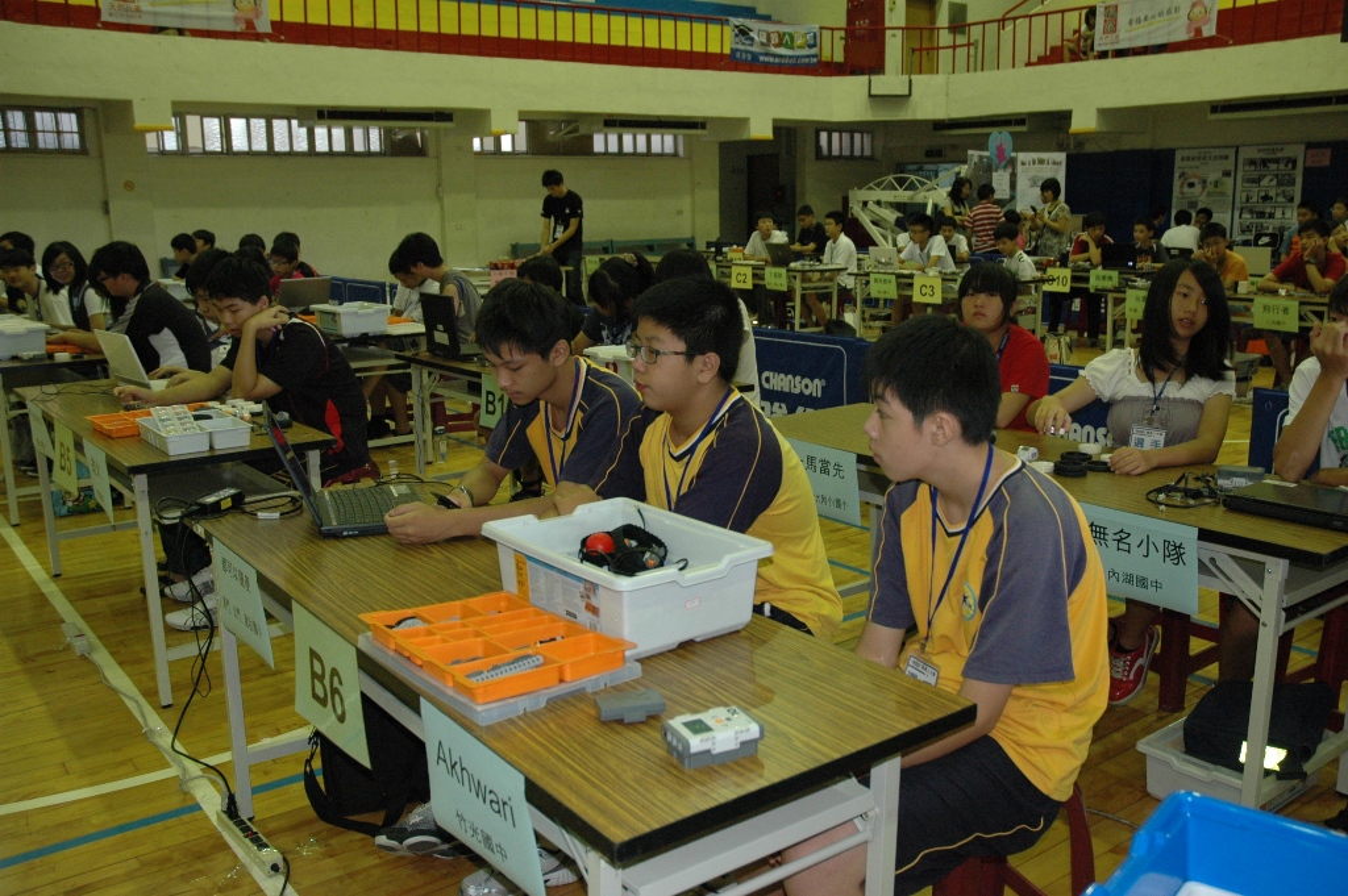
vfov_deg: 39.9
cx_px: 674
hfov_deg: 57.3
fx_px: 1235
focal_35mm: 33
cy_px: 448
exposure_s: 1/60
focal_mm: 22
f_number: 4
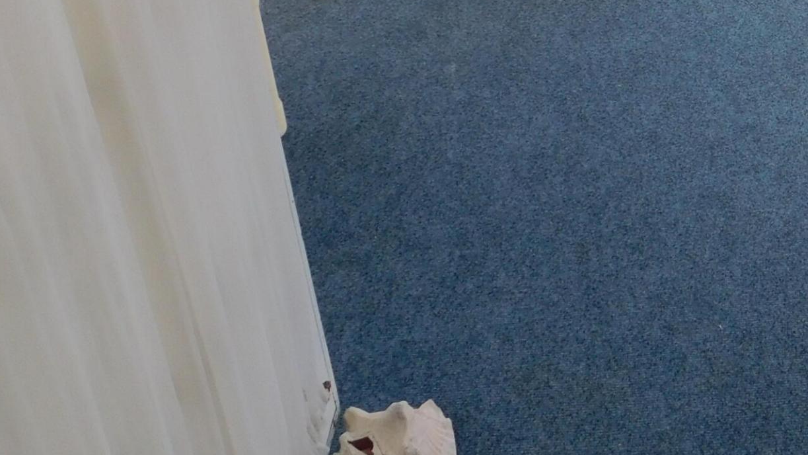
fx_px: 1264
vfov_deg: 19.3
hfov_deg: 32.4
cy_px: -74
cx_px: 819
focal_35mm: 59
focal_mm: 4
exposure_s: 1/250
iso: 125
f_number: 3
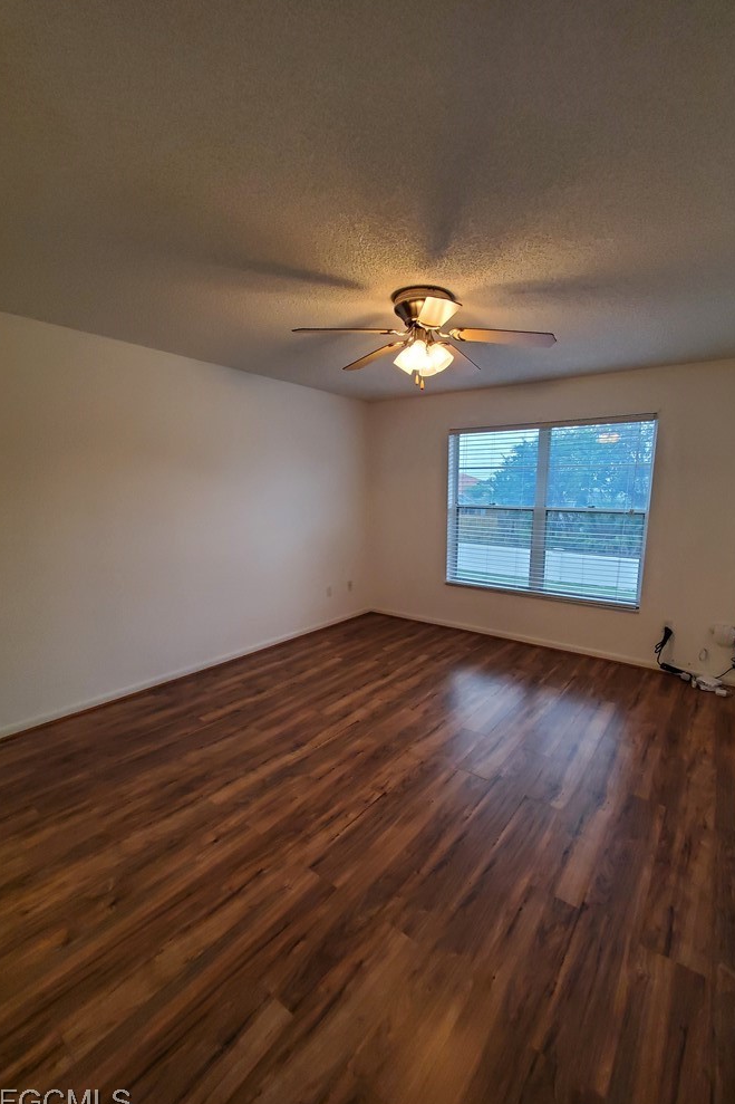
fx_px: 429
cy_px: 563
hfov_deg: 80.7
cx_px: 418
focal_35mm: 14
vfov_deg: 104.3
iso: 250
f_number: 2.2
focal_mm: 1.8
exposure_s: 1/60
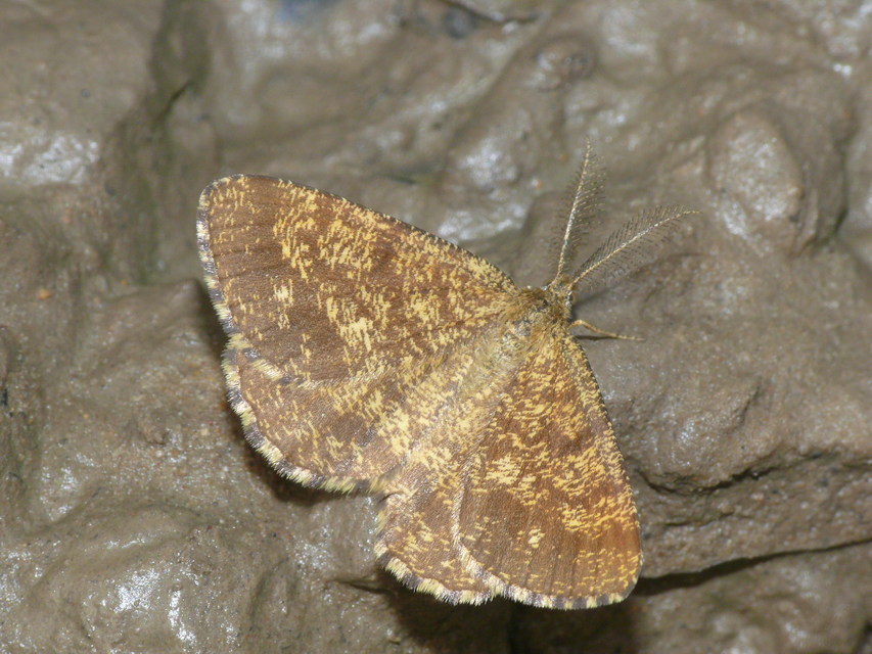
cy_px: 327
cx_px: 436
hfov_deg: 10.2
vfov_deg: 7.7
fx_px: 4888
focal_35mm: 194
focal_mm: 40.9
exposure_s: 1/125
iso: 200
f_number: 11
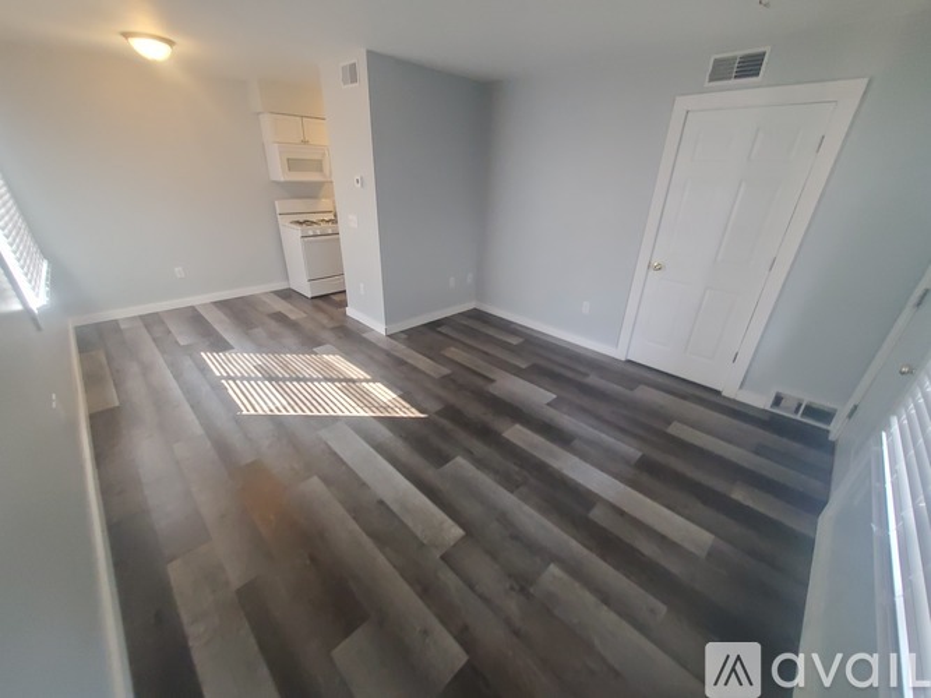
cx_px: 466
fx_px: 350
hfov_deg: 106.2
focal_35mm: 13
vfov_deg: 89.9
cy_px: 349
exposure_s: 1/59
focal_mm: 1.8
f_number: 2.2
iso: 400
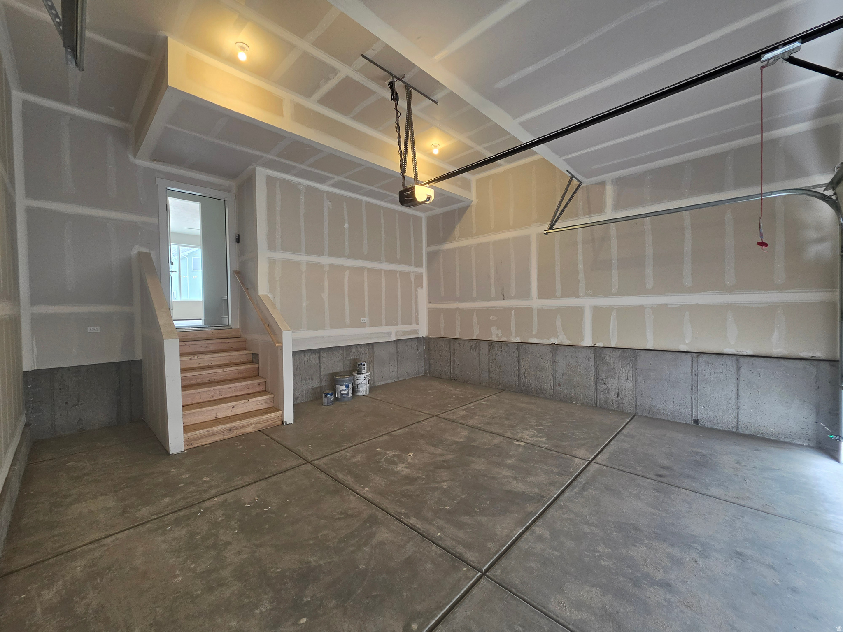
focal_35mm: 13
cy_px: 316
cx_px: 422
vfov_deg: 89.9
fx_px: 317
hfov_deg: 106.2
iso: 160
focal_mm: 2.2
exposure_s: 1/120
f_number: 1.9
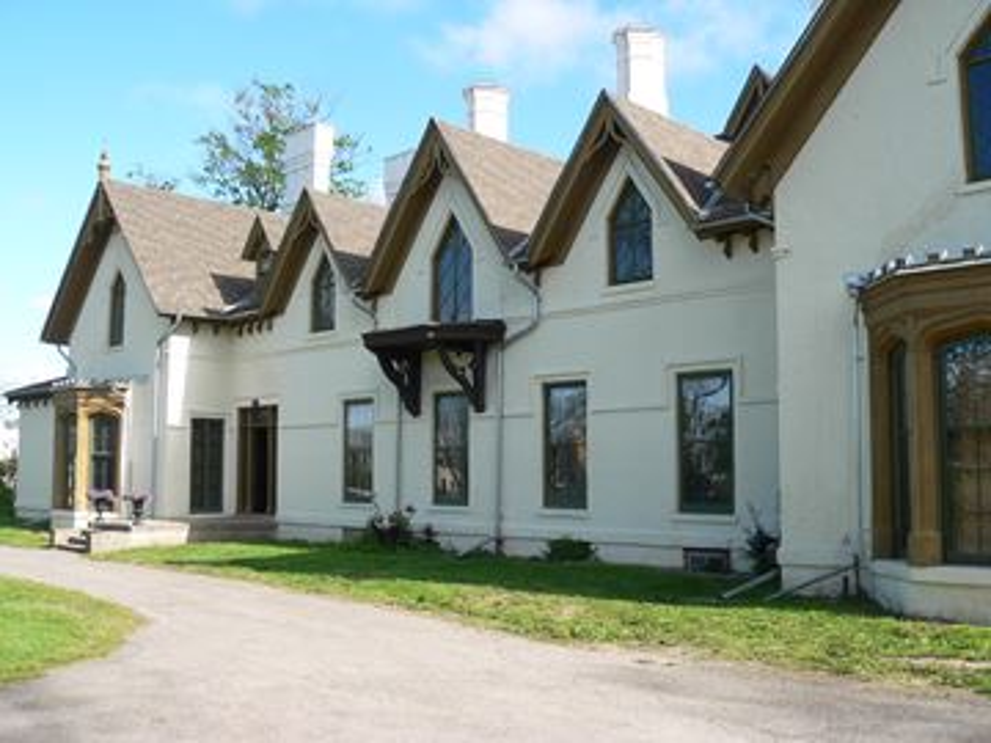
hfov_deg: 51.4
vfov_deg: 39.7
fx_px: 1031
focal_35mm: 36
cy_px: 372
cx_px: 496
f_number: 4
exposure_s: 1/250
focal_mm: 6
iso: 80
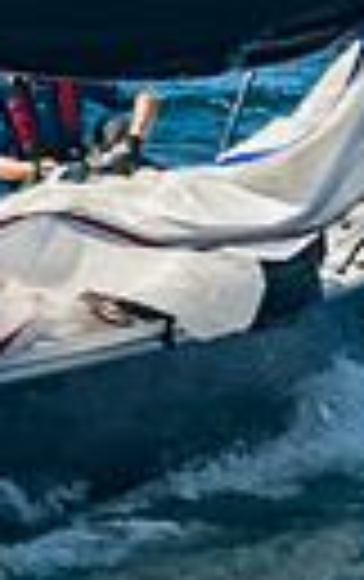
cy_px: -349
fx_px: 11849
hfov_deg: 1.7
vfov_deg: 2.8
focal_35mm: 749
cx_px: -1009
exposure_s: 1/500
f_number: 6.3
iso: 160
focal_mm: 115
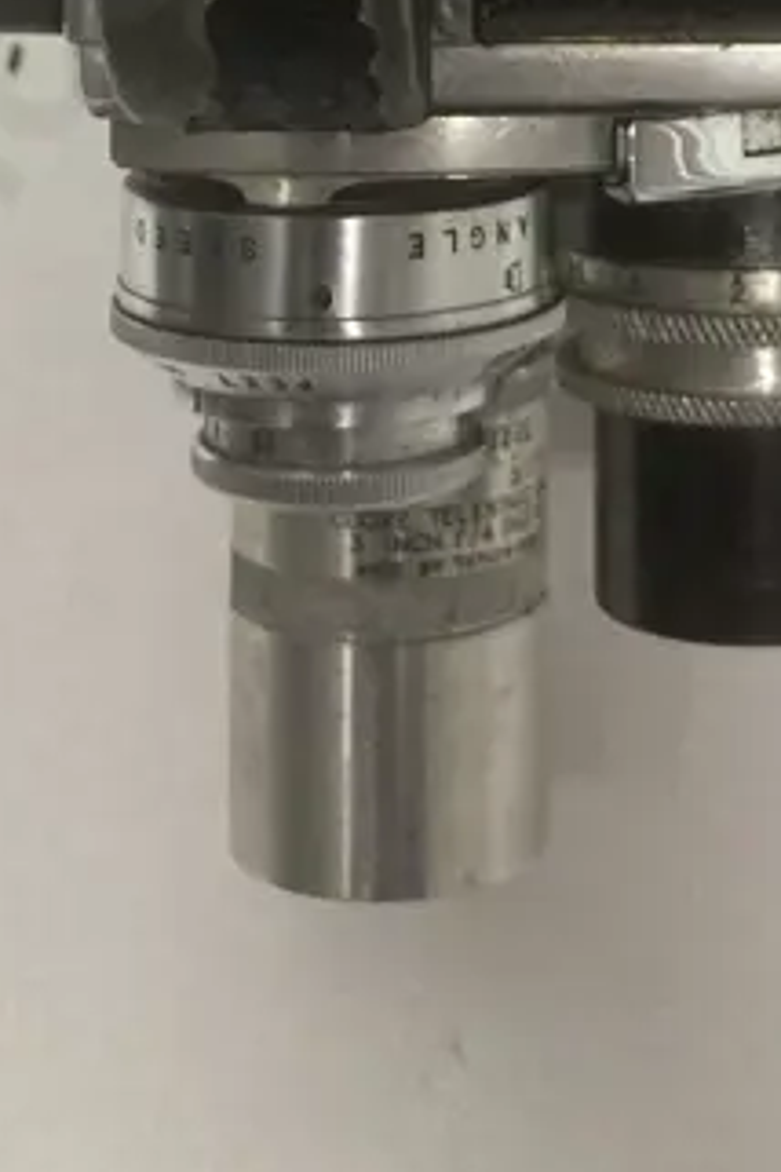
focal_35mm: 93
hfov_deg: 14.7
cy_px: -635
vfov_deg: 19.0
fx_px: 3026
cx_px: 555
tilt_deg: -63.9
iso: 80
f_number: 1.8
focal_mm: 3.99
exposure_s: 1/50
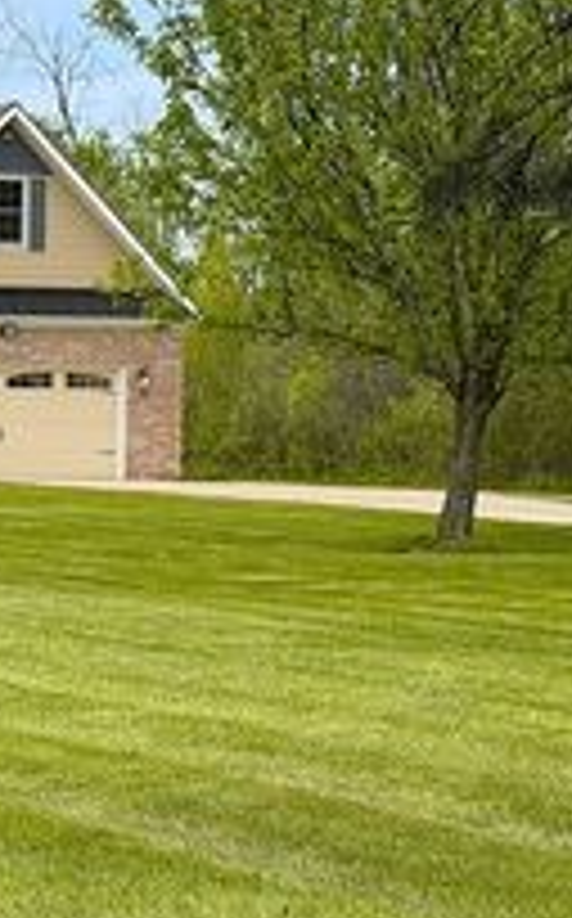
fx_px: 3127
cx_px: -243
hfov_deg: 10.2
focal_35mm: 125
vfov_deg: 16.7
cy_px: 502
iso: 64
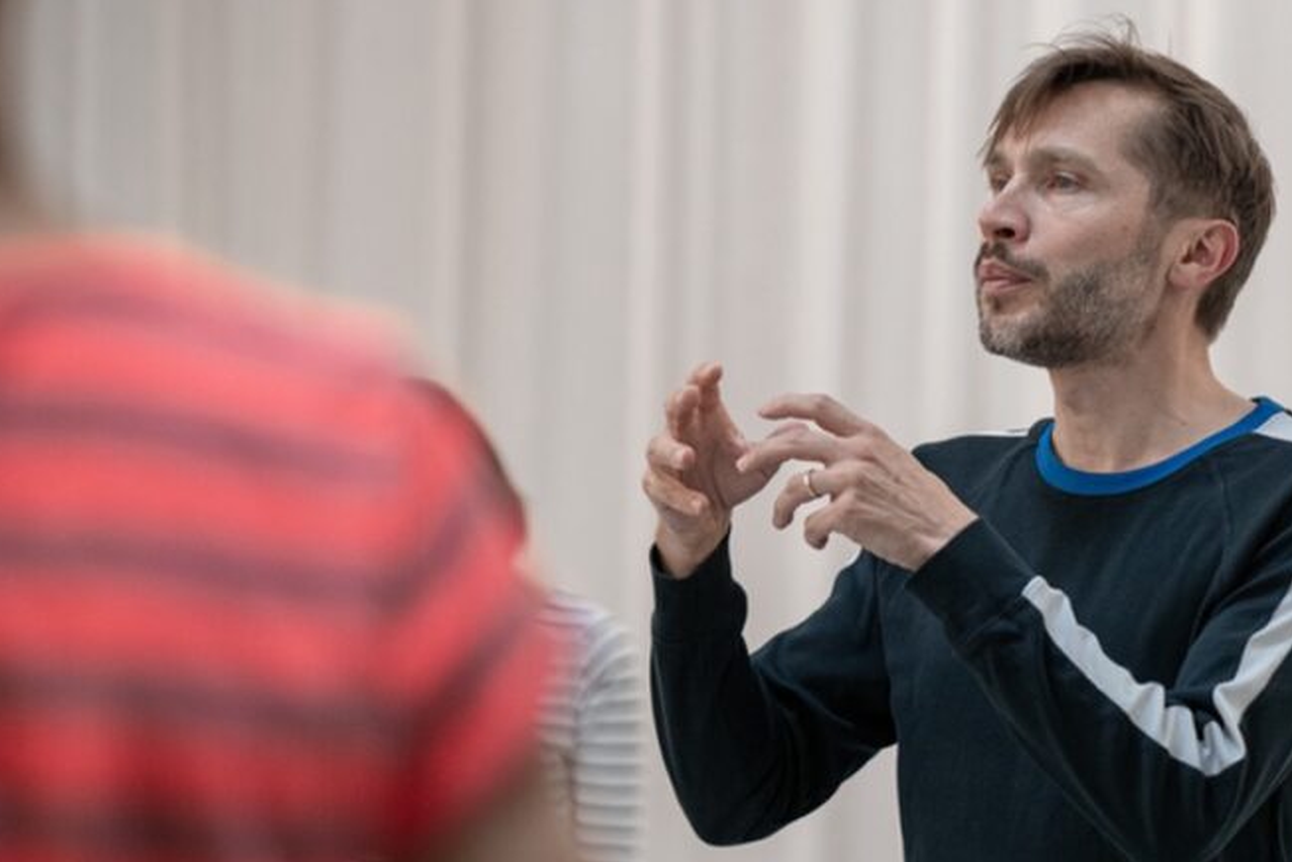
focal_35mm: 196
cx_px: 809
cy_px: 466
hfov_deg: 10.5
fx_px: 7037
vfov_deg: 7.0
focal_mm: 125
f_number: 2.8
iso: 1000
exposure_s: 1/400
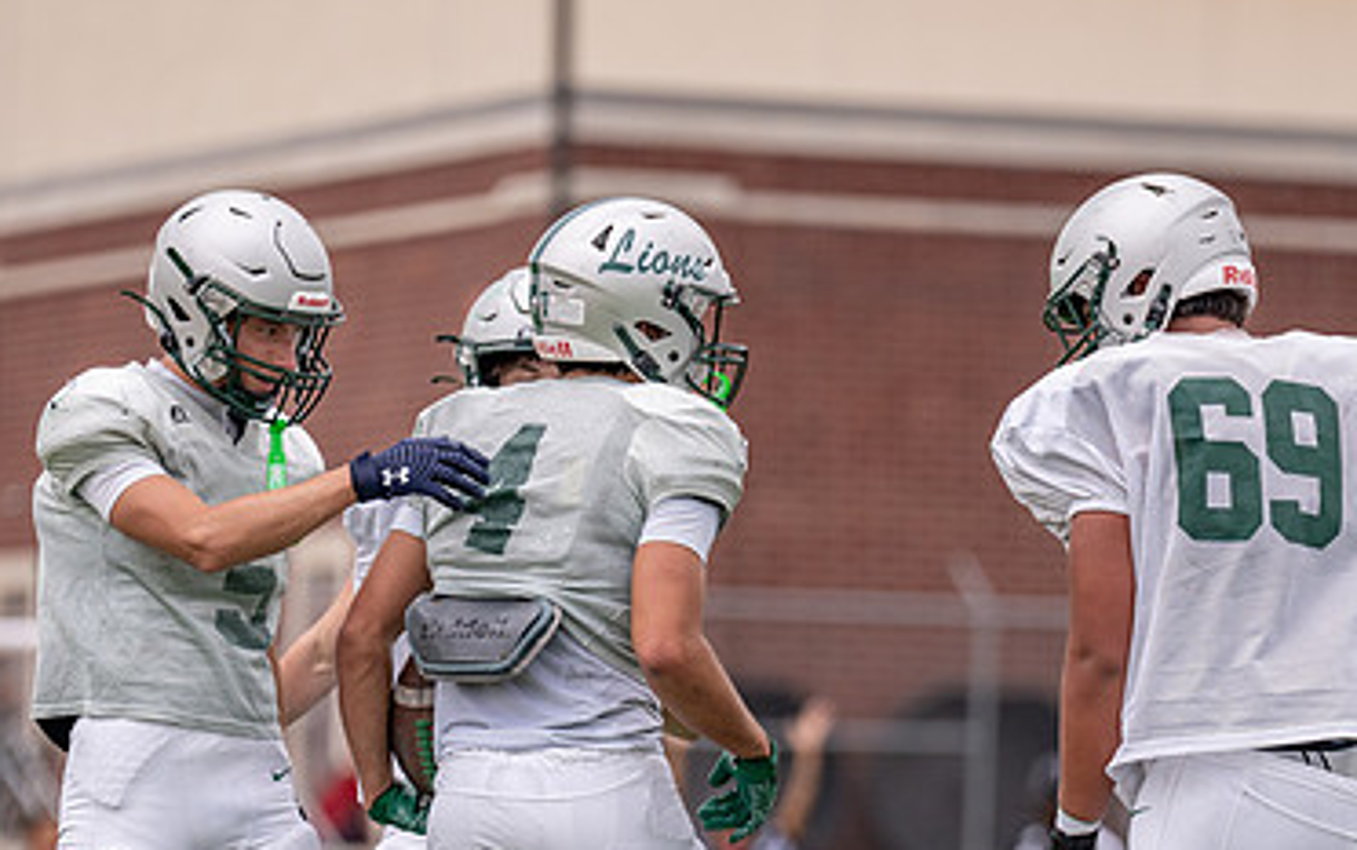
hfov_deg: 6.4
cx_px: 734
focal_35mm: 329
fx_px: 12175
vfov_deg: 4.0
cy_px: 690
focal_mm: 191
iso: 320
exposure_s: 1/3200
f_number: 2.8
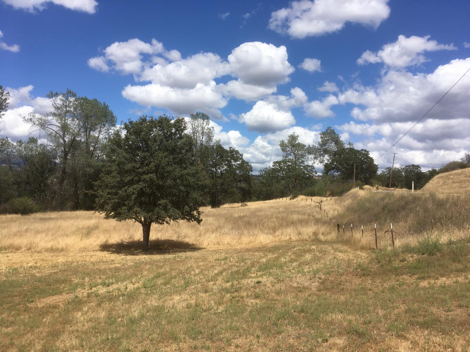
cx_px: 235
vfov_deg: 48.2
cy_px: 176
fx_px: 394
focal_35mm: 29
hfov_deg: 61.7
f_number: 2.2
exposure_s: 1/2564
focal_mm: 4.15
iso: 25
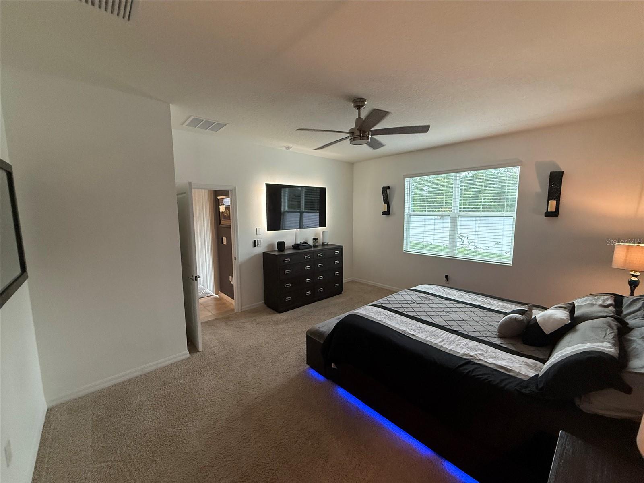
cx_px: 322
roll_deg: +0.9
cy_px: 242
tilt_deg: -5.2
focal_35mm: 14
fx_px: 260
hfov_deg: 102.1
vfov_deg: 85.7
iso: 320
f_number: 2.2
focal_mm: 2.22
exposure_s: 1/100
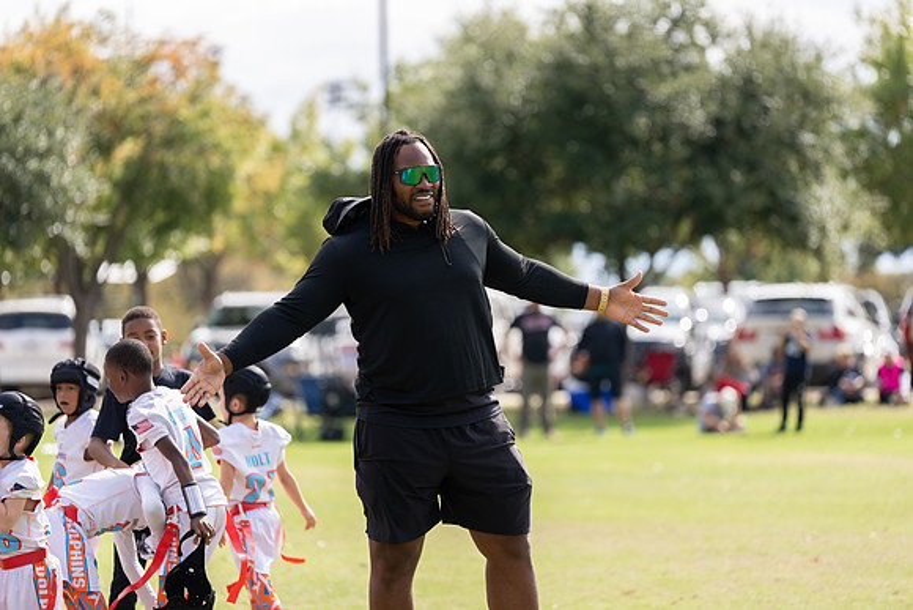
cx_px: 456
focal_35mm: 163
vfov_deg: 8.4
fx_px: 4135
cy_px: 305
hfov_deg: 12.6
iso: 100
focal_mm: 163
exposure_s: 1/1000
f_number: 2.8
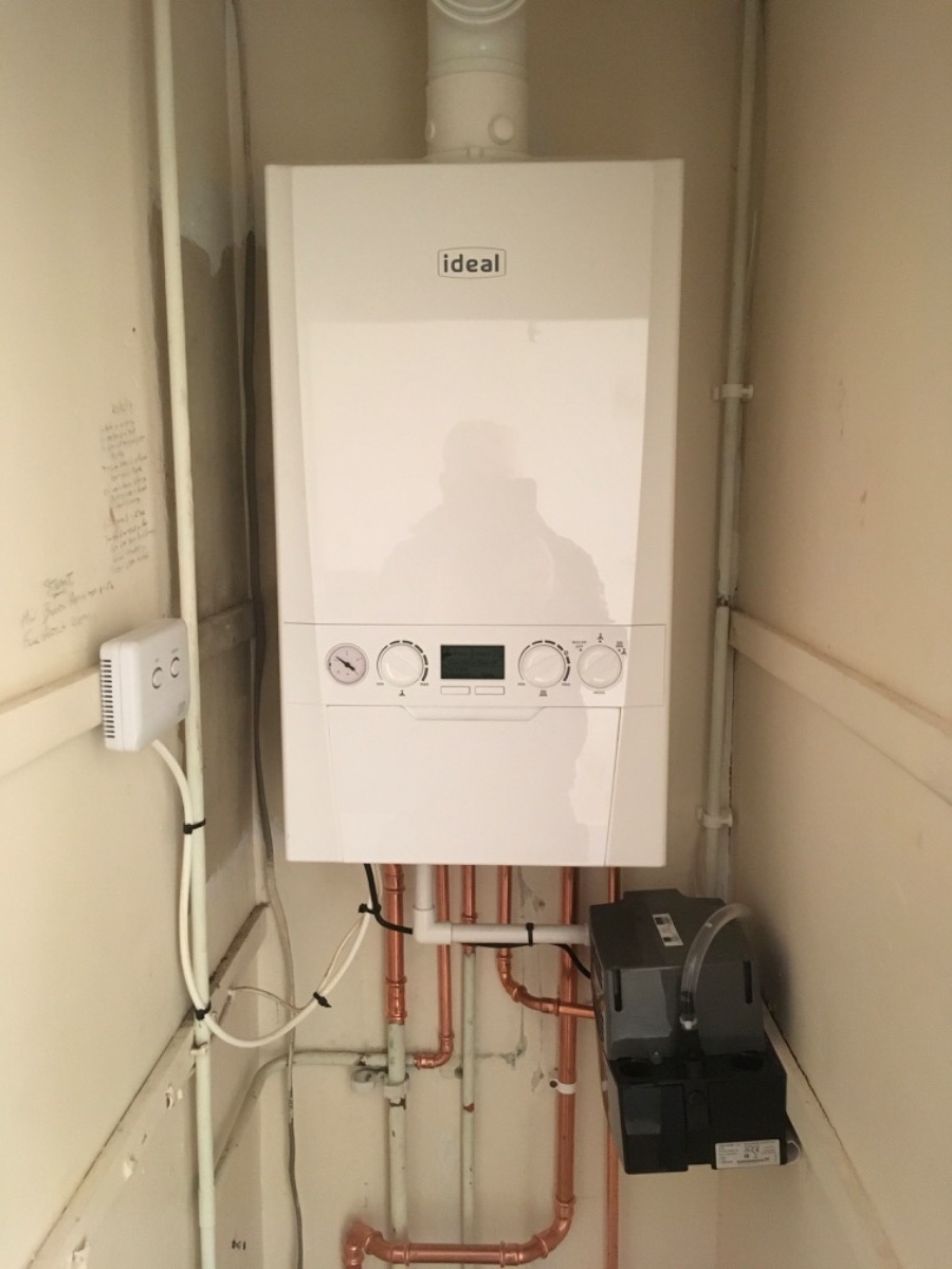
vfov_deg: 61.7
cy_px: 634
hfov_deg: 48.2
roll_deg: +0.6
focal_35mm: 29
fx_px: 1063
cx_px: 476
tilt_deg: -7.2
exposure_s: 1/25
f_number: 2.2
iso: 200
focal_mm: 4.15
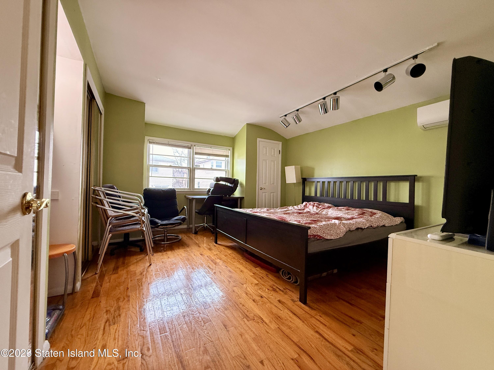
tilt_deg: +1.4
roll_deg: -2.1
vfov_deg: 85.7
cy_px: 185
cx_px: 247
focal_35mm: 14
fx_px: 200
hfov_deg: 102.1
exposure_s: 1/80
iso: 320
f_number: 2.2
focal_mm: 2.22
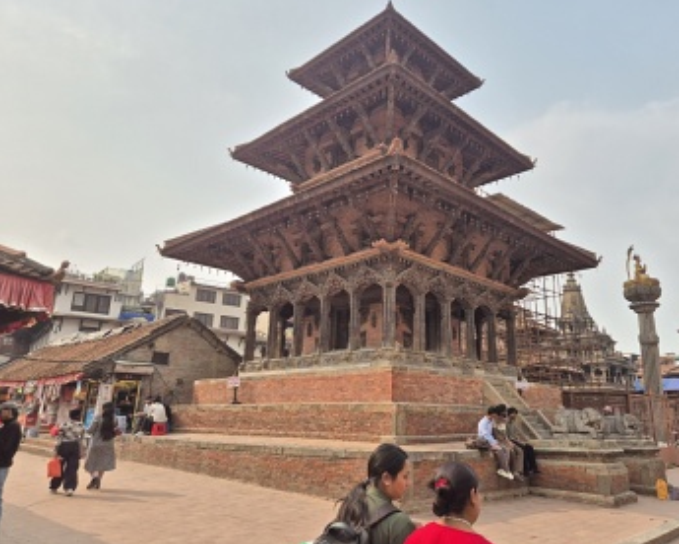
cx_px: 392
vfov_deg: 54.9
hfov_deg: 65.7
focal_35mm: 26
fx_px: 522
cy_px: 262
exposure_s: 1/1816
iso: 25
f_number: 1.8
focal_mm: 5.4
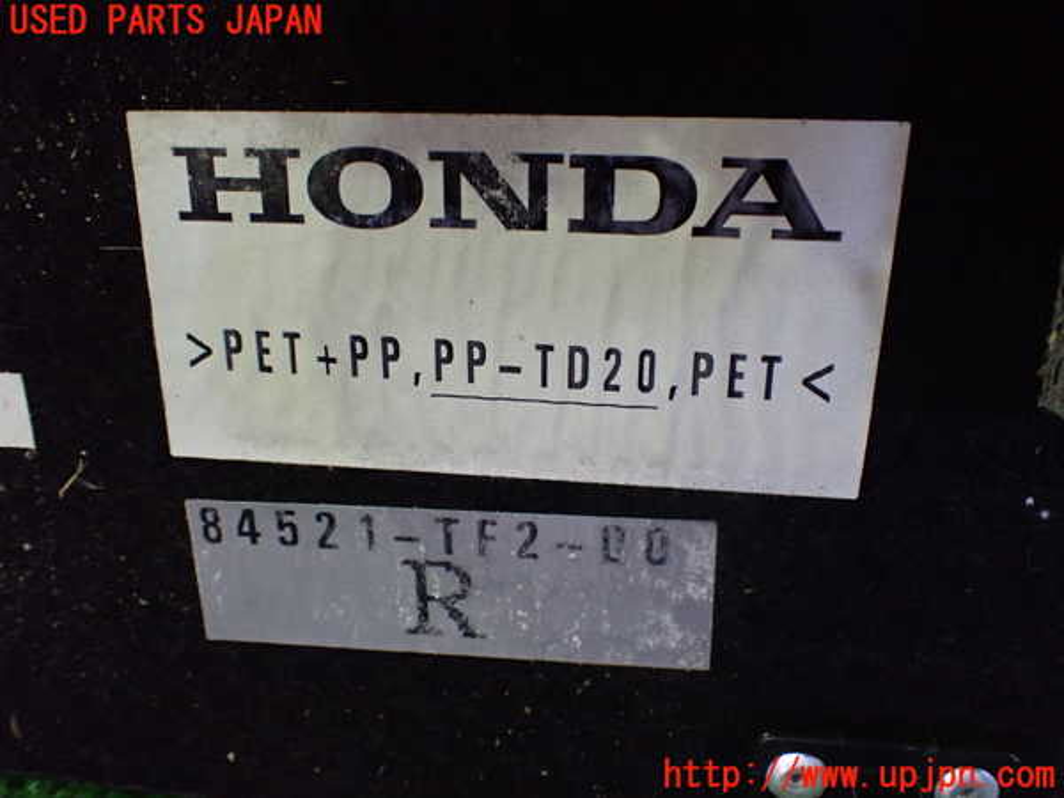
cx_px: 532
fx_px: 922
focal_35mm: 30
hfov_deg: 60.0
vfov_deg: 46.8
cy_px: 399
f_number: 2.3
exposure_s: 1/80
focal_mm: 5.4
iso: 800
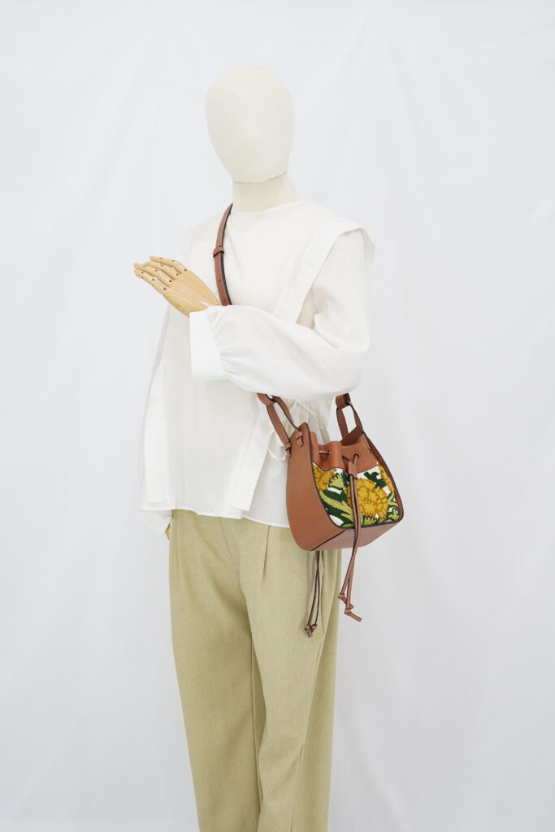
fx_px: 1156
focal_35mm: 50
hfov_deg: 27.0
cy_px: 416
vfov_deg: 39.6
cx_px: 278
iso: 640
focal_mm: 50
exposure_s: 1/8
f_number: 6.3
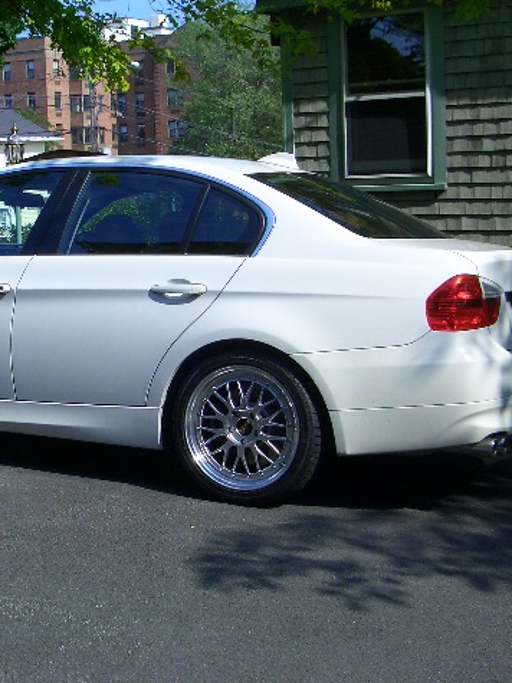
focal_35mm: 66
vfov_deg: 29.4
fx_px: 1302
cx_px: 111
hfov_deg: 22.0
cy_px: 339
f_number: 5
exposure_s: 1/400
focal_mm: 8.2
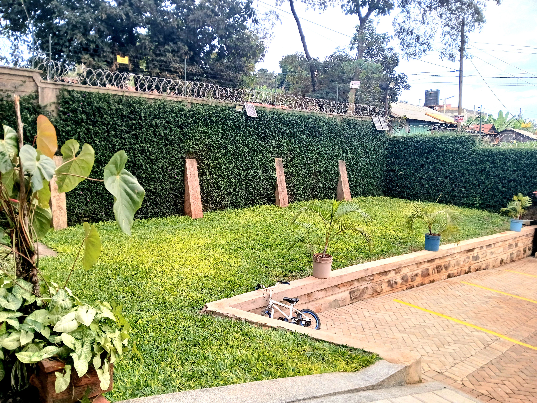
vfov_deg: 53.1
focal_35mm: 26
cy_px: 202
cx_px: 268
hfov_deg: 67.3
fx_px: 403
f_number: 1.8
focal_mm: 3.98
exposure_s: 1/50.3
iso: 64
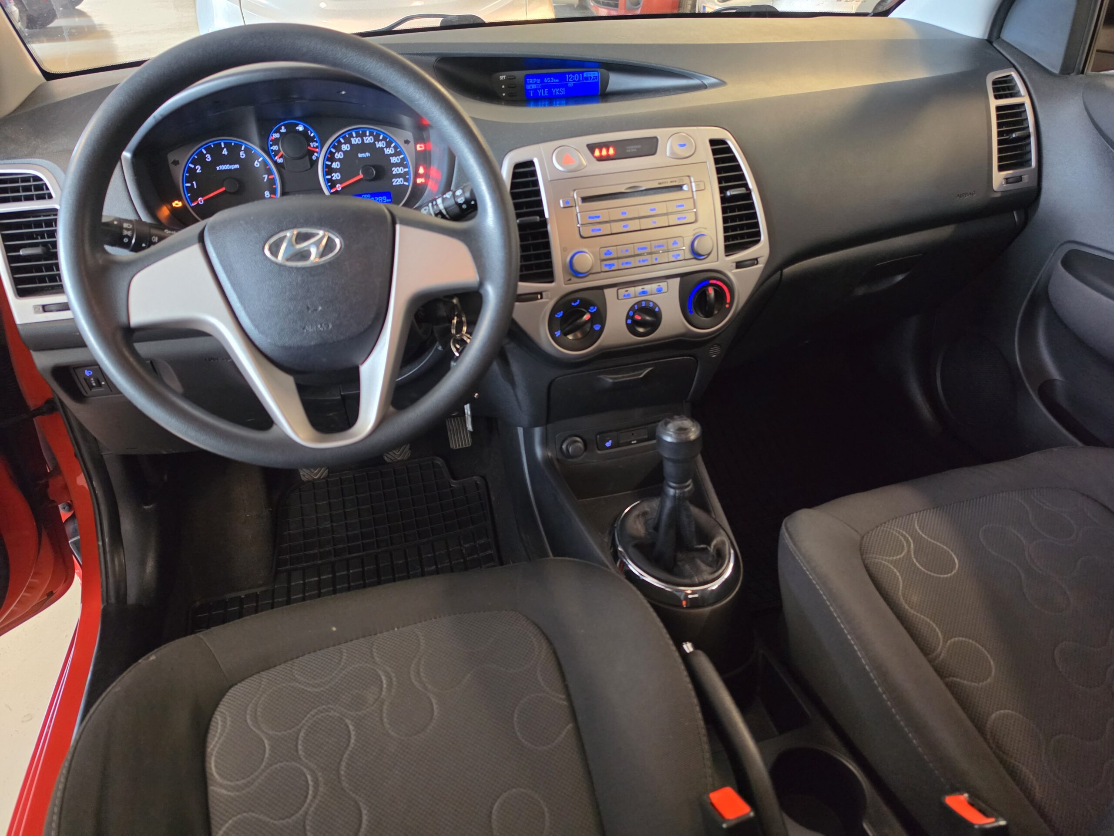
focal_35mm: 23
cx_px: 557
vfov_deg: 58.9
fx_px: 740
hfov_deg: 73.9
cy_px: 418
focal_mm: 6.5
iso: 1000
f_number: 1.4
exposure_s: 1/100
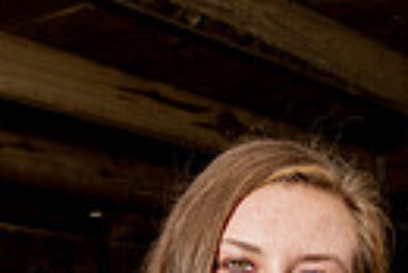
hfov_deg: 16.9
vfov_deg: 9.8
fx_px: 1373
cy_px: 697
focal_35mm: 121
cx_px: 223
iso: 100
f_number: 8
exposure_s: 1/250
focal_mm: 35
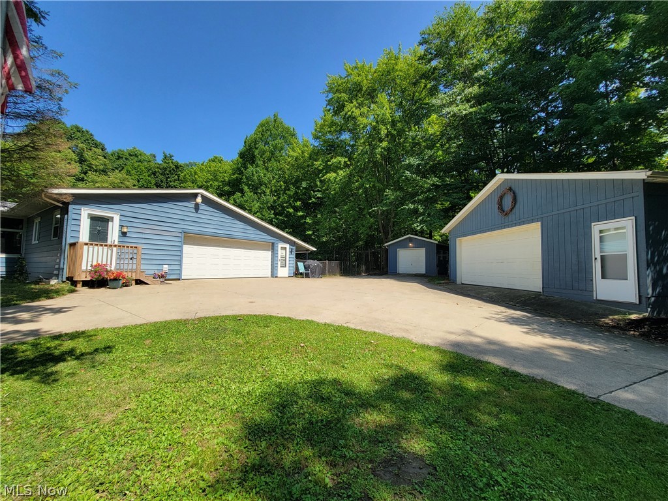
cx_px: 334
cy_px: 250
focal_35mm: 13
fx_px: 251
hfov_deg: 106.2
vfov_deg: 89.9
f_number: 2.2
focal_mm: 2.2
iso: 50
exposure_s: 1/1041
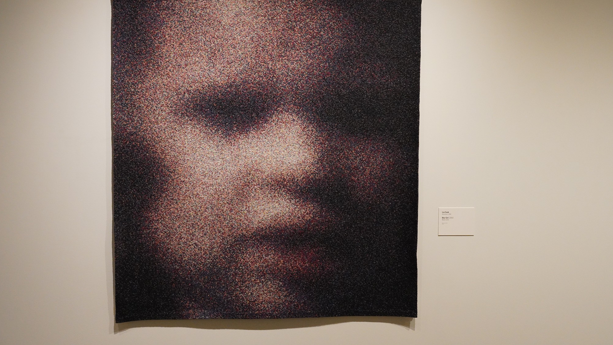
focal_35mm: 42
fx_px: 683
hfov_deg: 48.4
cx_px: 306
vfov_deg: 28.3
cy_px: 165
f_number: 9
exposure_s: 1/100
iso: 6400
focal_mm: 40
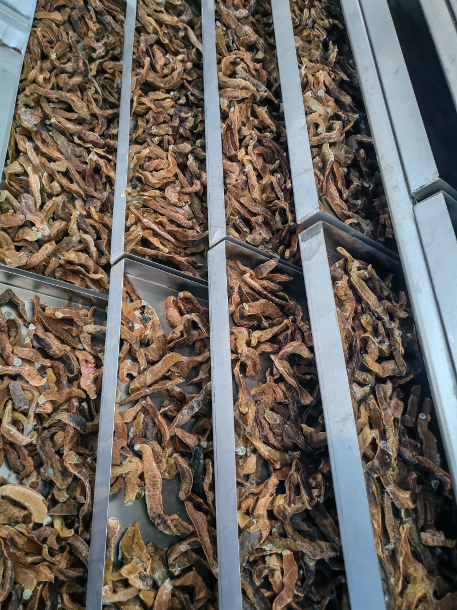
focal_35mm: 27
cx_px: 228
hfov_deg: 51.3
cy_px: 305
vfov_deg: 65.3
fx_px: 475
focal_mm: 5.52
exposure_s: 1/20
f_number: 1.95
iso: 1600
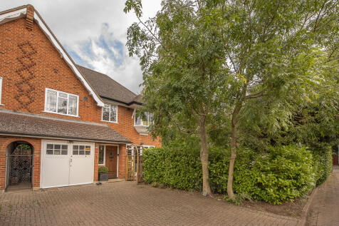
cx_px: 170
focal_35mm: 14
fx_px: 132
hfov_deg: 104.3
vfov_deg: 81.2
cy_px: 113
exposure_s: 1/250
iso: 400
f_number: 6.3
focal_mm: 14
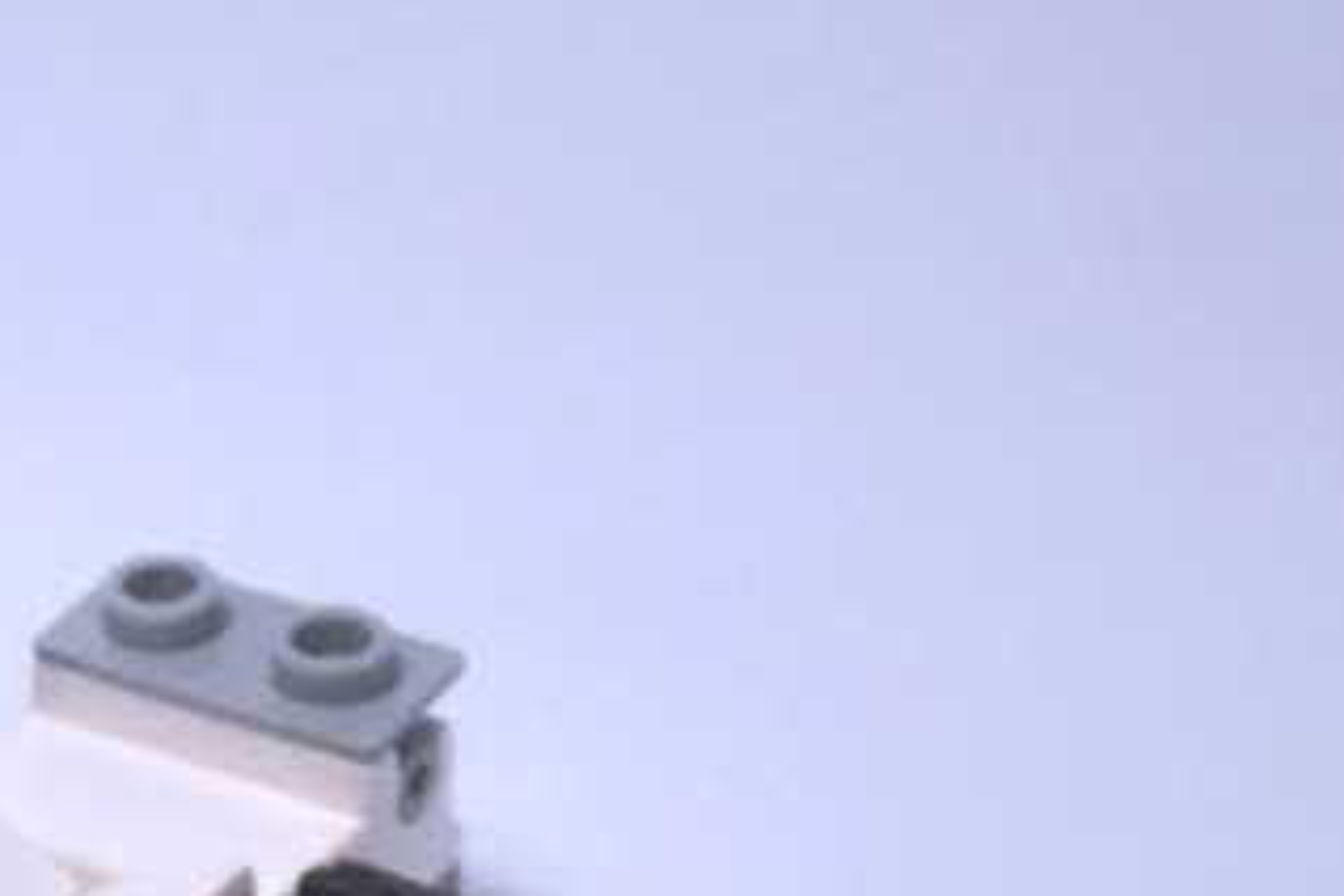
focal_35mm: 109
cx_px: 266
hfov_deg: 18.6
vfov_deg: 12.1
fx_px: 4069
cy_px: 1278
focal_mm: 6.61
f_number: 3.9
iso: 80
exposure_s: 1/125
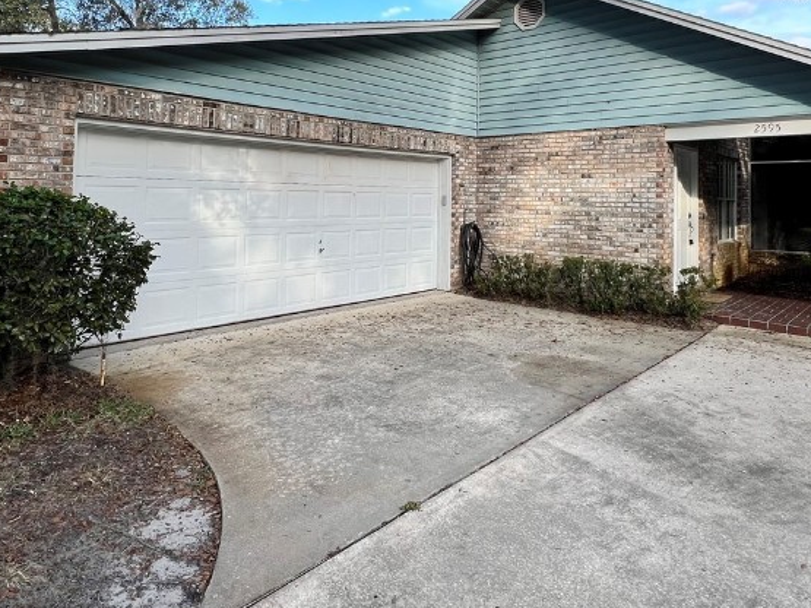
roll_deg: -0.6
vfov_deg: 55.1
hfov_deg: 71.6
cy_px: 181
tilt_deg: +1.5
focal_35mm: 24
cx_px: 427
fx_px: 562
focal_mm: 1.57
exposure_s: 1/492
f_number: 1.8
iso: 32
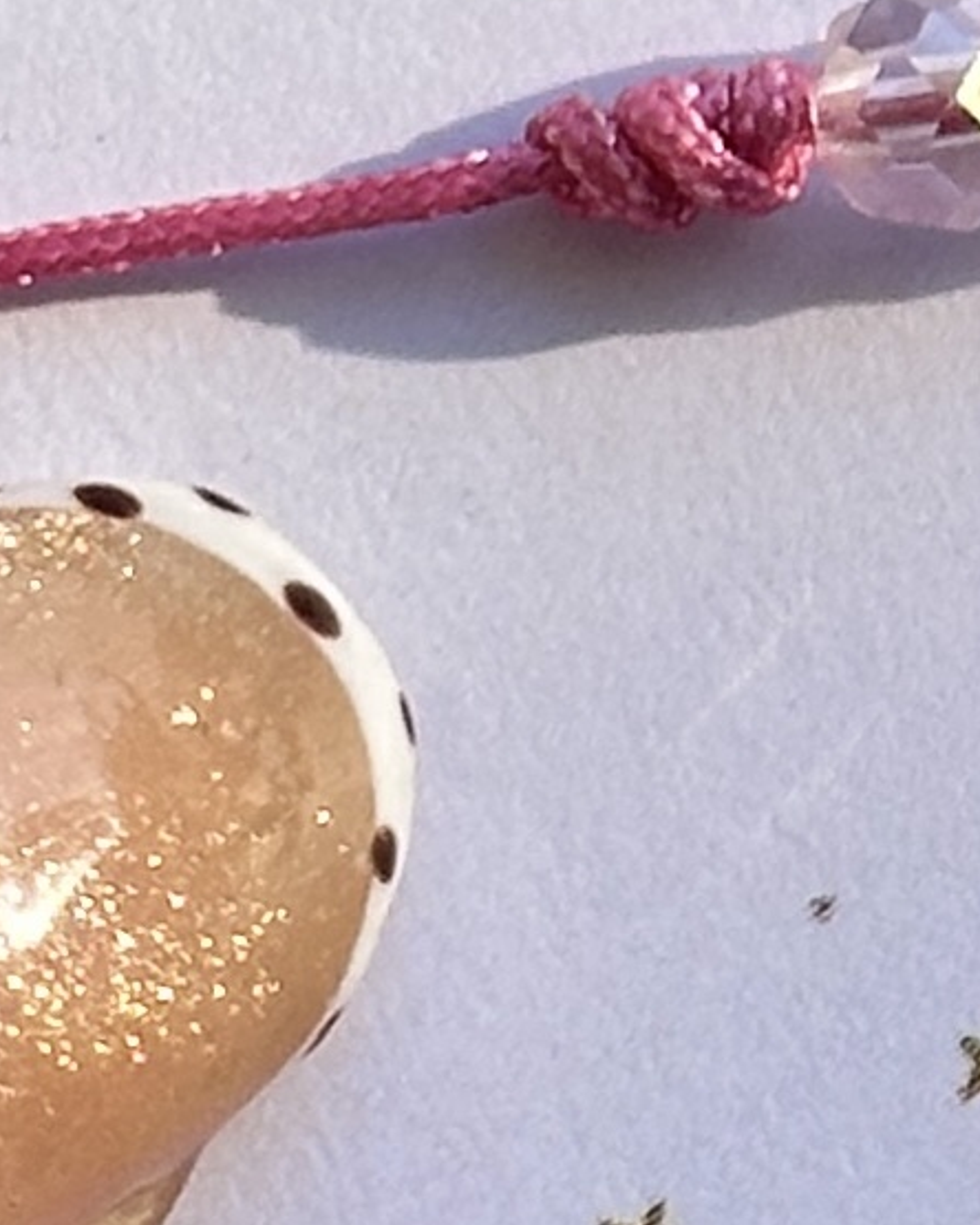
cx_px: 1494
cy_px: 526
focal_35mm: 255
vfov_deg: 7.6
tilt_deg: -17.9
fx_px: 9245
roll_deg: -2.1
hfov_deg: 6.0
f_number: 1.78
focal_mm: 6.86
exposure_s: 1/1357
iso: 64
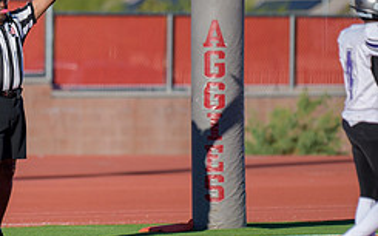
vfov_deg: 2.5
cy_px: 160
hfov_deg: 4.0
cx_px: 15
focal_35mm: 530
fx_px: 5459
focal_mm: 220
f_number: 2.8
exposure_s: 1/6400
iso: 400
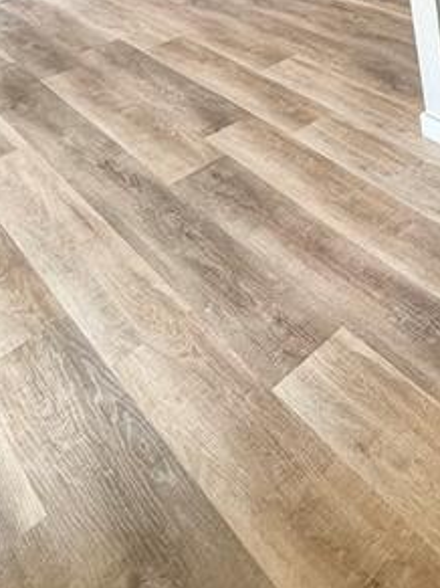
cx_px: 573
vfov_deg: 39.3
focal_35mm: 37
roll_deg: +2.7
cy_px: -85
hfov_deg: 30.4
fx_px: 628
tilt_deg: -15.4
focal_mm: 2.22
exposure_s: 1/60
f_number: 2.2
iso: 250
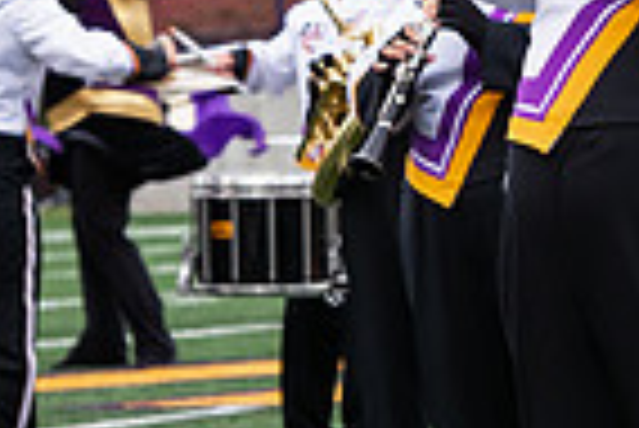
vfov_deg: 2.8
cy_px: 47
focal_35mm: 498
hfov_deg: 4.1
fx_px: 8848
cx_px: 688
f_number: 5.6
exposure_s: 1/400
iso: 640
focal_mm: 122
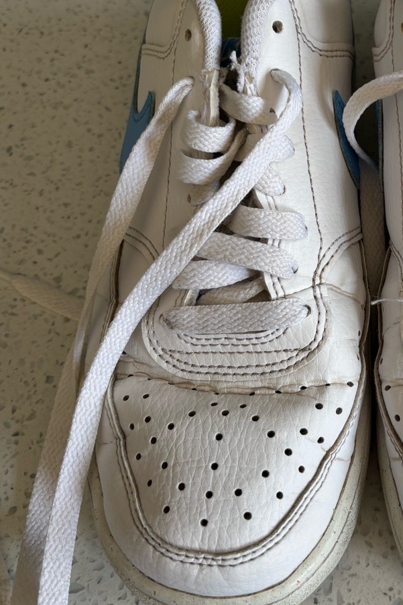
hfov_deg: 26.9
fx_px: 806
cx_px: 380
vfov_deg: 40.8
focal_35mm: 48
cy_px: 221
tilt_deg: -57.6
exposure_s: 1/121
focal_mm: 5.96
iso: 50
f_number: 1.6
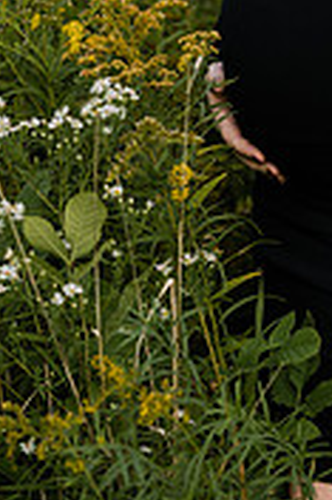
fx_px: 3008
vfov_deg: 9.4
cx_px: 282
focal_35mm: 217
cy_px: -54
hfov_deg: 6.3
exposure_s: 1/640
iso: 200
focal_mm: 85
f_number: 2.8
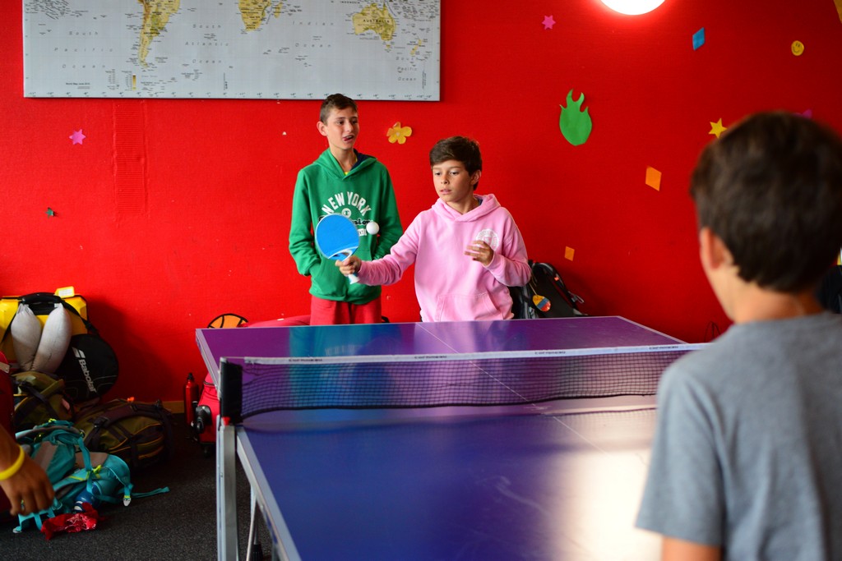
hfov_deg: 37.8
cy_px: 280
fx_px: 1228
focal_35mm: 52
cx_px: 421
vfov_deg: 25.8
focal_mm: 35
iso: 800
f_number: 2.8
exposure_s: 1/200
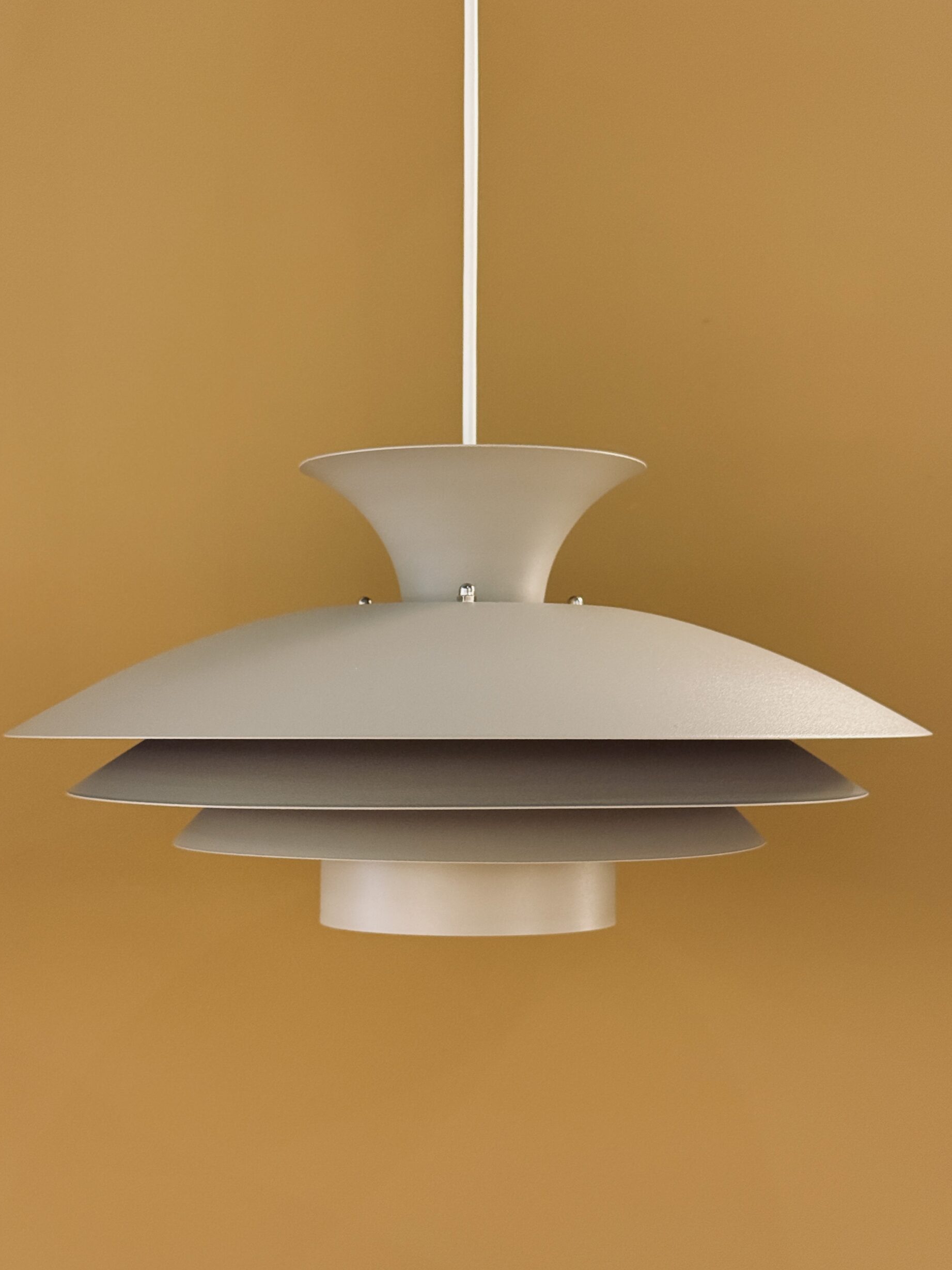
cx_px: 475
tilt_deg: +2.8
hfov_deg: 29.1
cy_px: 618
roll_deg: -1.2
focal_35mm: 50
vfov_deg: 38.2
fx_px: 1834
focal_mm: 6.76
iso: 160
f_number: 1.78
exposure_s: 1/50
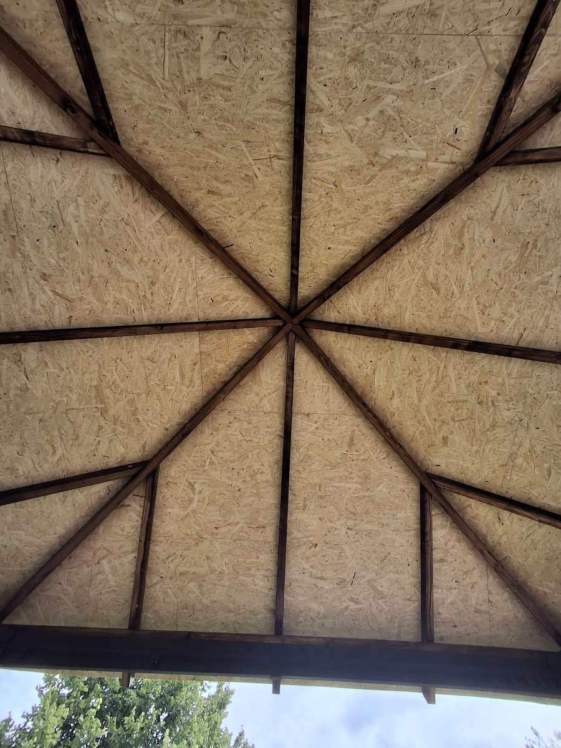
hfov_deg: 78.1
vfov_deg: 94.5
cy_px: 374
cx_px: 280
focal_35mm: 16
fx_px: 346
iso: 40
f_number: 2.2
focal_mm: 1.64
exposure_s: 1/390
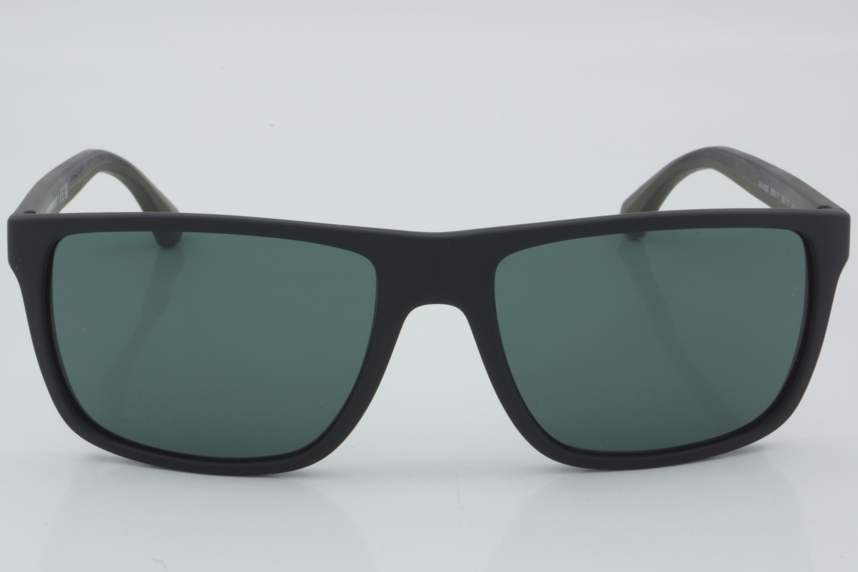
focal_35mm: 82
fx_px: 1966
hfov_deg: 24.6
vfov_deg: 16.6
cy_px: 286
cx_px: 429
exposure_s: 1/3
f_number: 32
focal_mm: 55
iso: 100
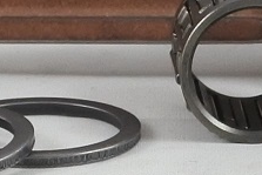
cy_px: -82
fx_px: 2257
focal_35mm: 310
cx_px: 174
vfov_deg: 4.4
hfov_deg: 6.6
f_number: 4.2
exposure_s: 1/125
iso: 400
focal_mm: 14.7
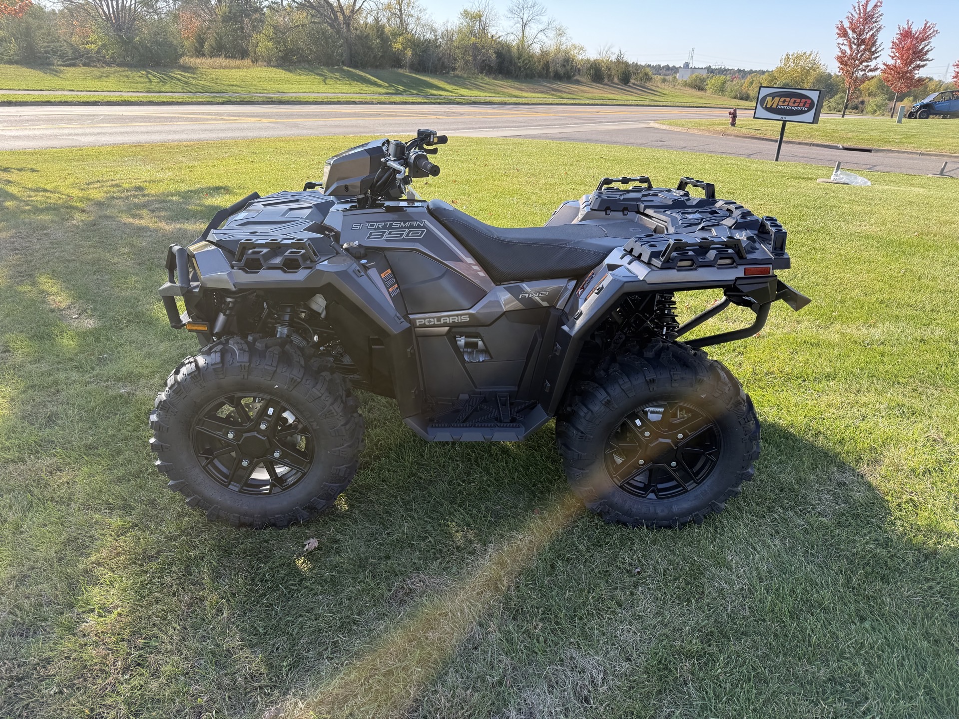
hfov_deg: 71.6
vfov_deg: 56.8
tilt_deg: -22.4
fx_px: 665
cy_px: 360
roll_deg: -2.9
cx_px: 480
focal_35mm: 24
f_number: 1.78
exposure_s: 1/1091
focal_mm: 6.76
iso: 80
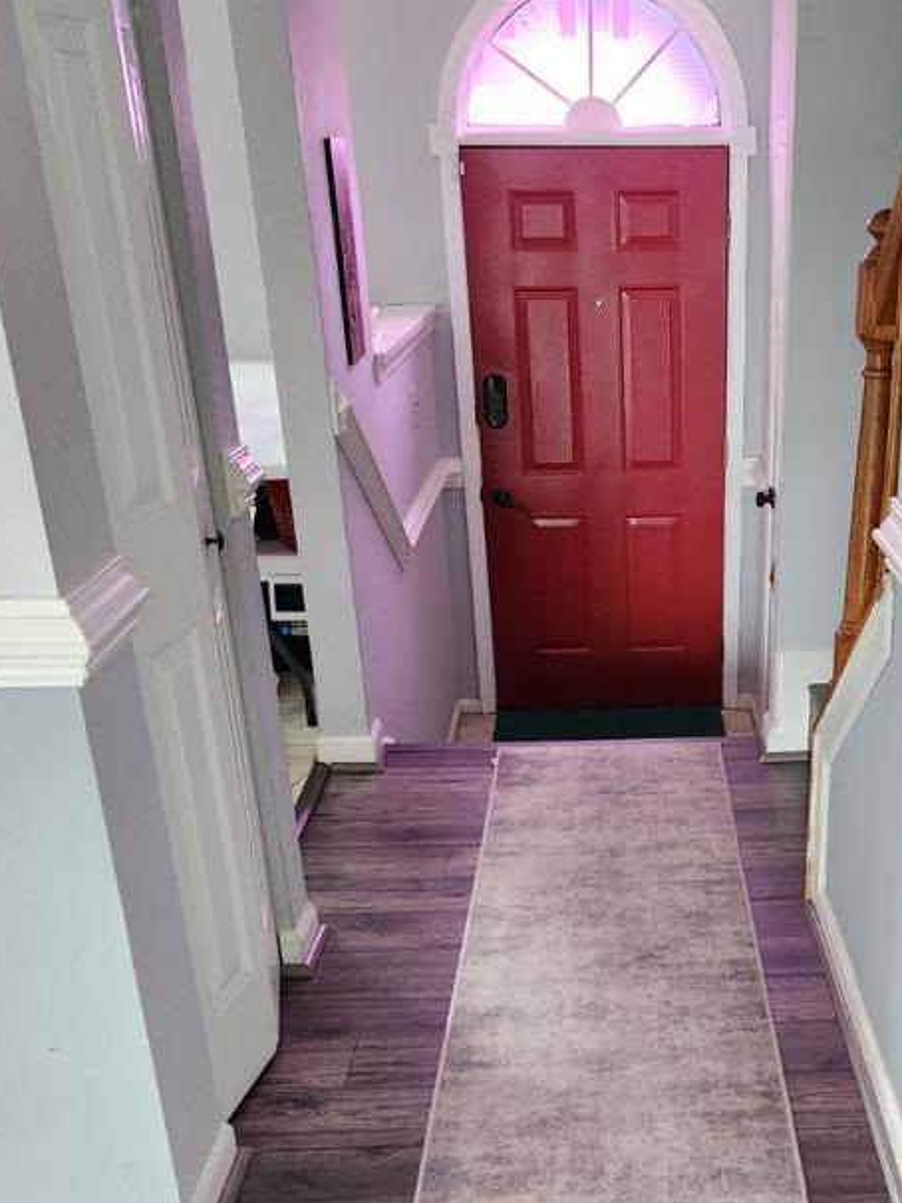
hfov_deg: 34.5
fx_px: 1425
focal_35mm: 41
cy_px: 818
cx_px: 652
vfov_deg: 45.0
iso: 800
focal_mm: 6.4
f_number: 1.8
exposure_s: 1/120
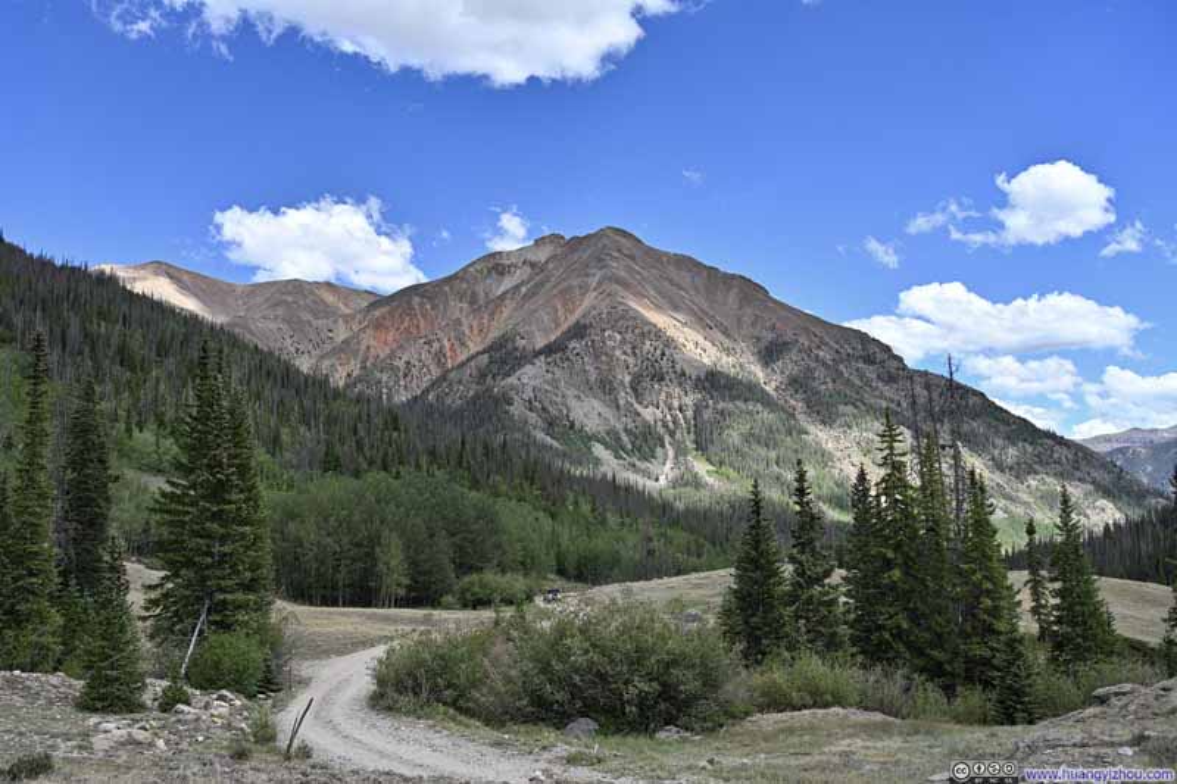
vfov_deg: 41.1
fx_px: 1046
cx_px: 588
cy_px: 392
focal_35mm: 32
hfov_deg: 58.7
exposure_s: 1/320
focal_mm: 32
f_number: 5
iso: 64
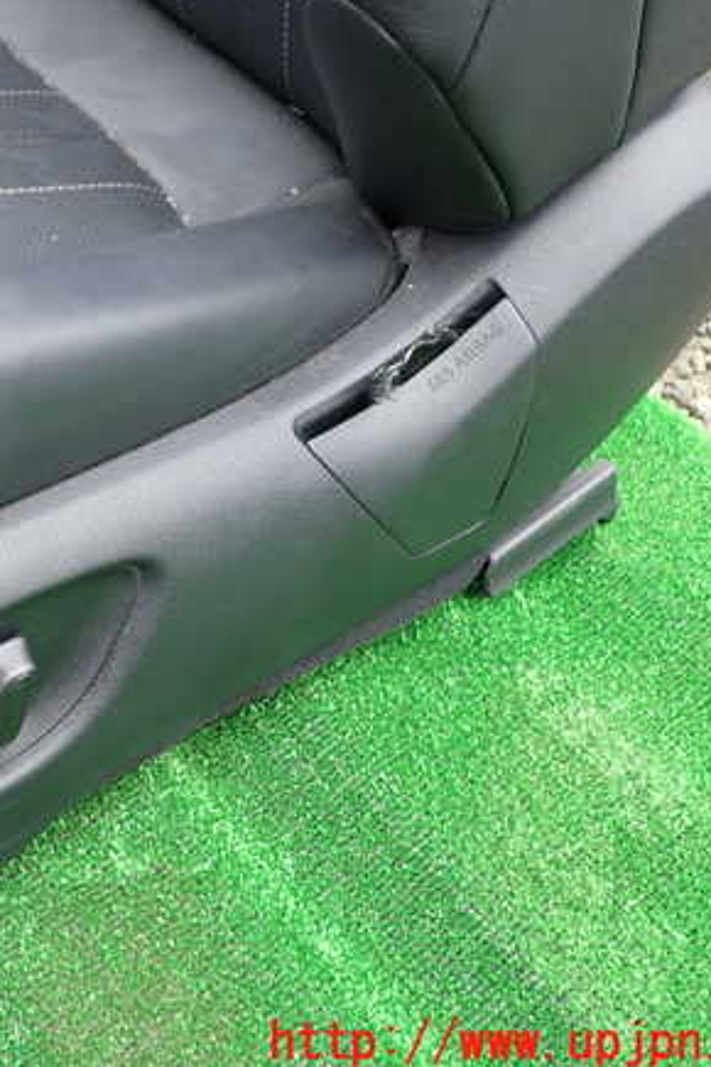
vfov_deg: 45.4
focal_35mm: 43
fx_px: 1274
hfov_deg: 30.0
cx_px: 88
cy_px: 522
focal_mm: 5.4
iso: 100
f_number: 2.3
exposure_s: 1/60
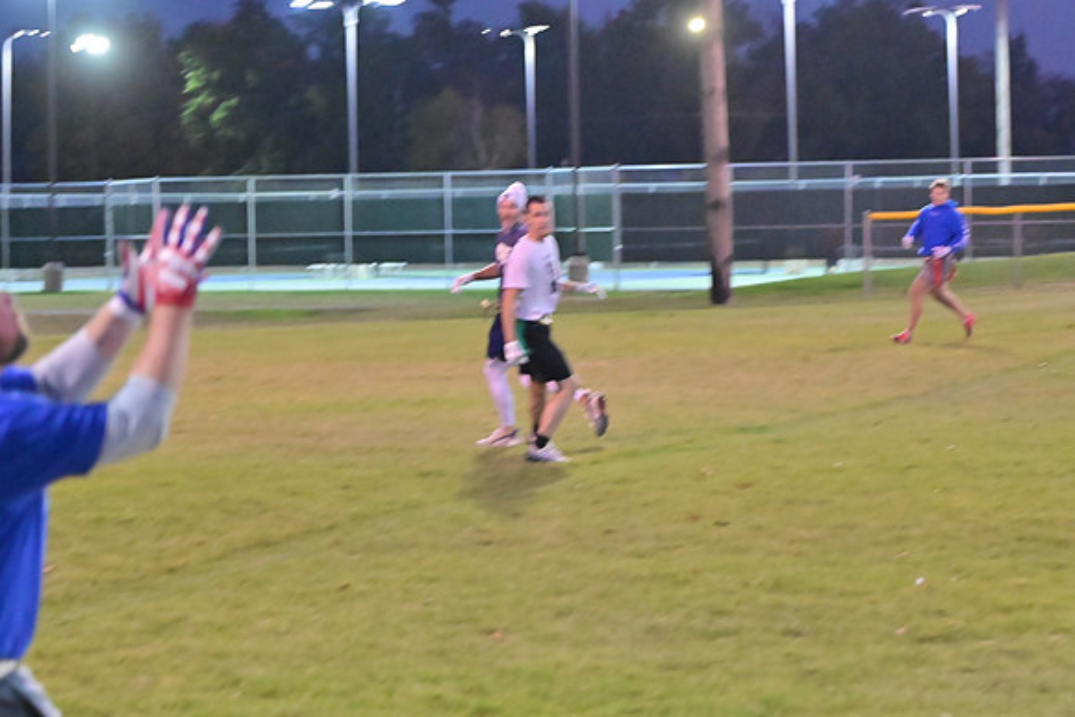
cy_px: 358
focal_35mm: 120
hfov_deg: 17.1
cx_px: 538
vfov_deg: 11.4
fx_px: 3584
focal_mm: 80
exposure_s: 1/320
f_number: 4
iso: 6400
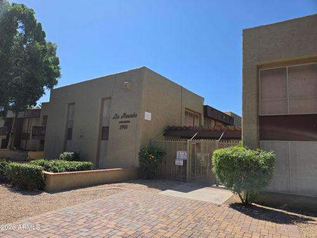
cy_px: 119
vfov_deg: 58.9
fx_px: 211
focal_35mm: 23
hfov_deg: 73.9
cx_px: 158
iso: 25
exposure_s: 1/1681
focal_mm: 5.4
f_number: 1.8
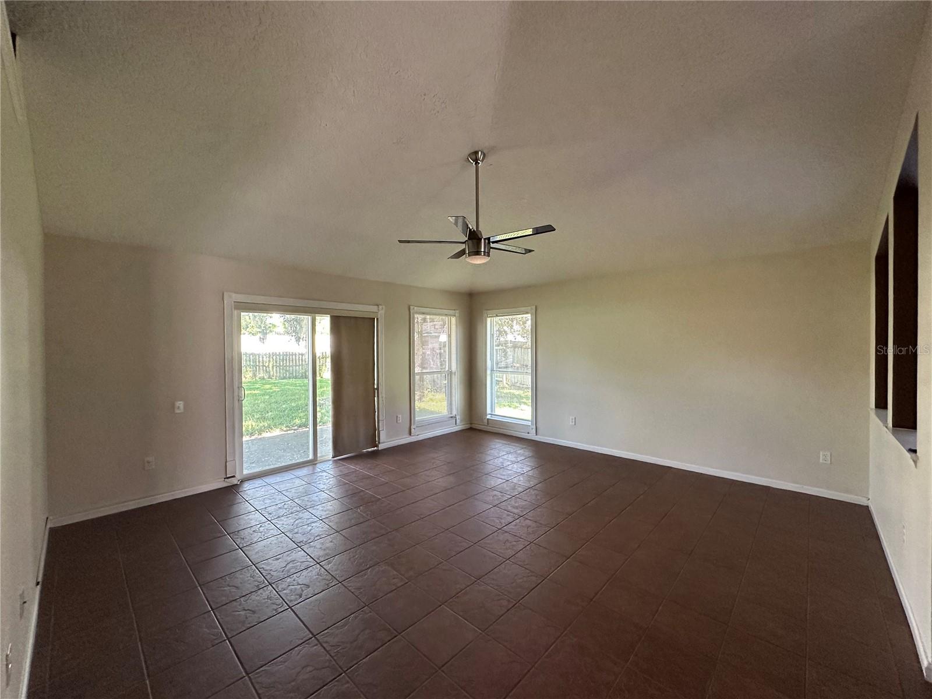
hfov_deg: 102.1
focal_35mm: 14
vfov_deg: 85.7
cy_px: 350
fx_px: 377
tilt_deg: -0.7
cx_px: 466
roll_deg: -0.4
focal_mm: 2.22
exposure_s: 1/120
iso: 320
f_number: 2.2
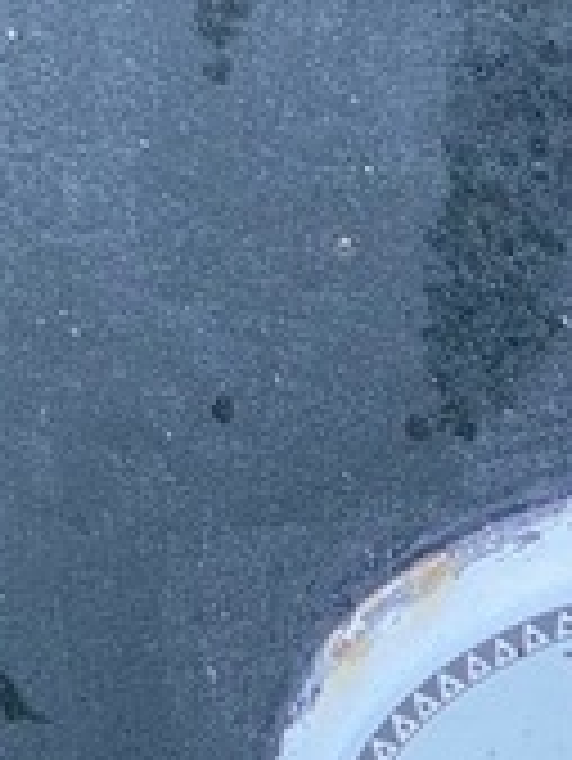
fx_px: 5413
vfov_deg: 7.9
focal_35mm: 246
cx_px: 1234
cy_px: 1052
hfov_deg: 5.9
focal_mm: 6
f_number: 2
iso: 80
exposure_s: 1/122
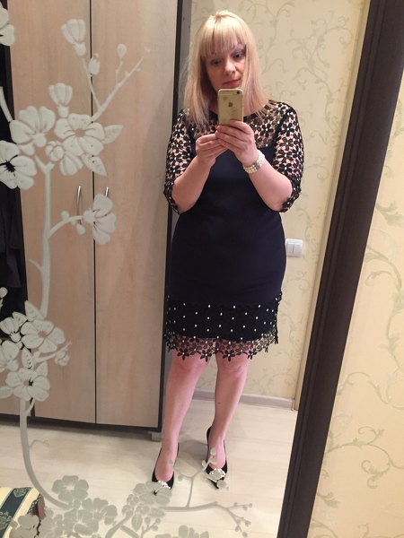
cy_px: 269
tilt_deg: -20.5
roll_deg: -4.1
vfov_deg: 61.7
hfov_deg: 48.2
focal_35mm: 29
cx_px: 202
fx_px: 451
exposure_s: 1/33
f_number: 2.2
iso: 250
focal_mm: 4.15
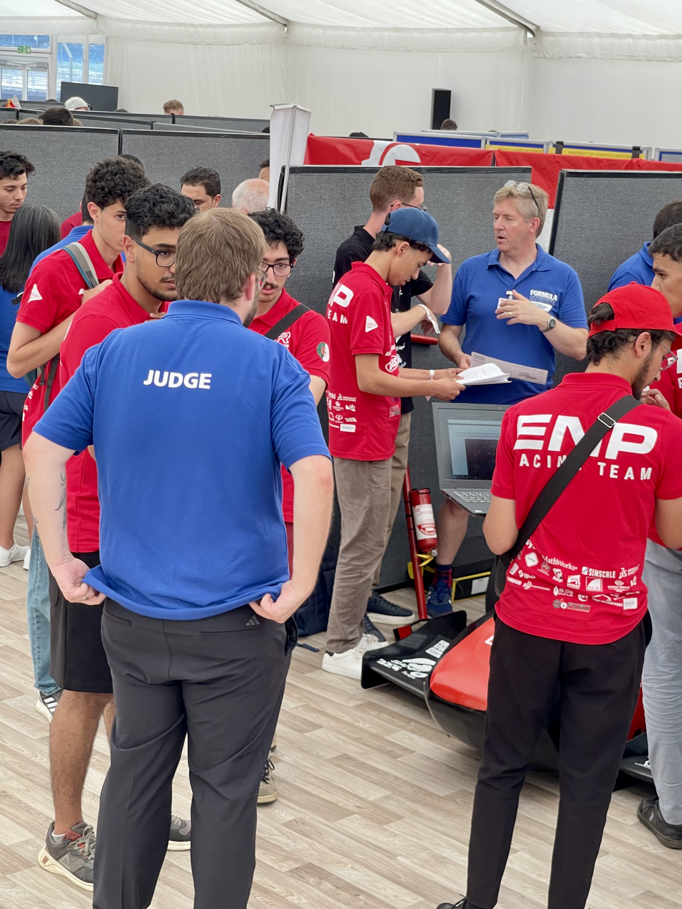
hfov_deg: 22.9
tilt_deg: -12.7
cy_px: 454
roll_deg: -2.2
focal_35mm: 64
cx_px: 341
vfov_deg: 30.3
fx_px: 1681
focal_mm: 7.5
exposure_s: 1/99
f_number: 2.2
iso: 64
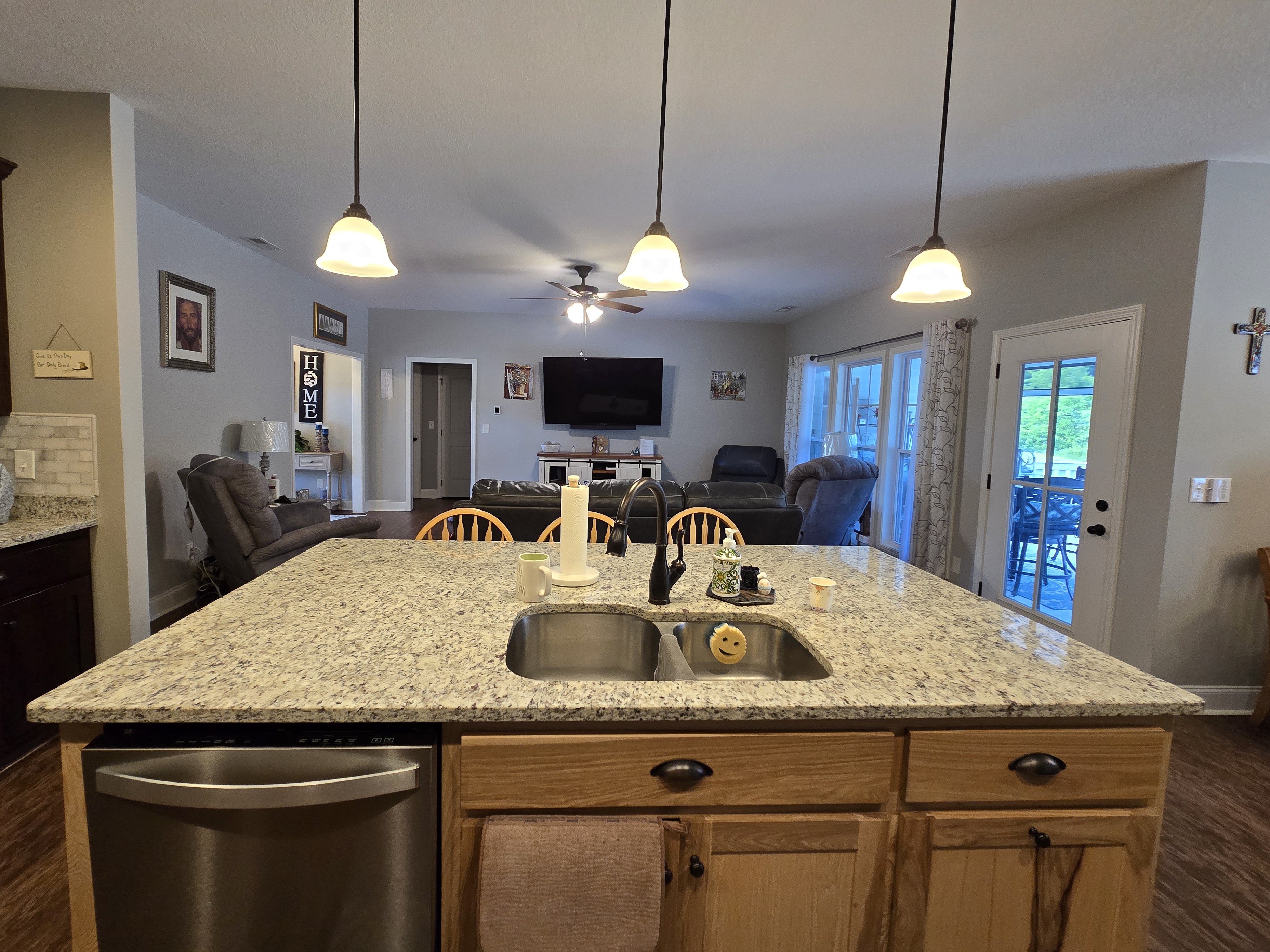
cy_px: 454
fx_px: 514
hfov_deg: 102.0
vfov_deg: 85.6
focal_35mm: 14
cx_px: 603
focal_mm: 2.2
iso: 250
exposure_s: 1/60
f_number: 2.2
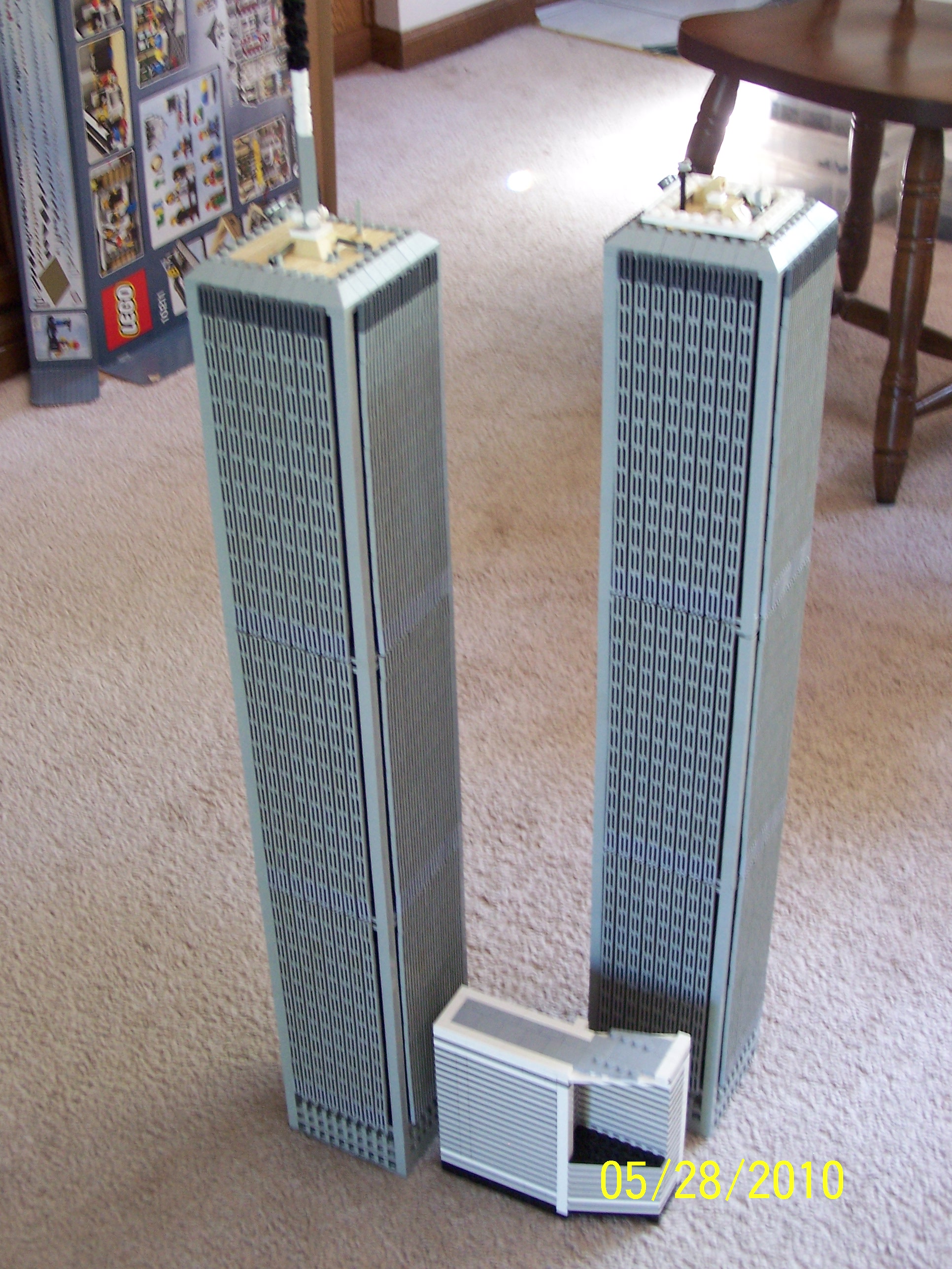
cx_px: 476
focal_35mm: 51
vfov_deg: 37.5
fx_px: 1870
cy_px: 634
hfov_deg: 28.6
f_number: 3
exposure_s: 1/8
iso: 140
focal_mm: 8.5
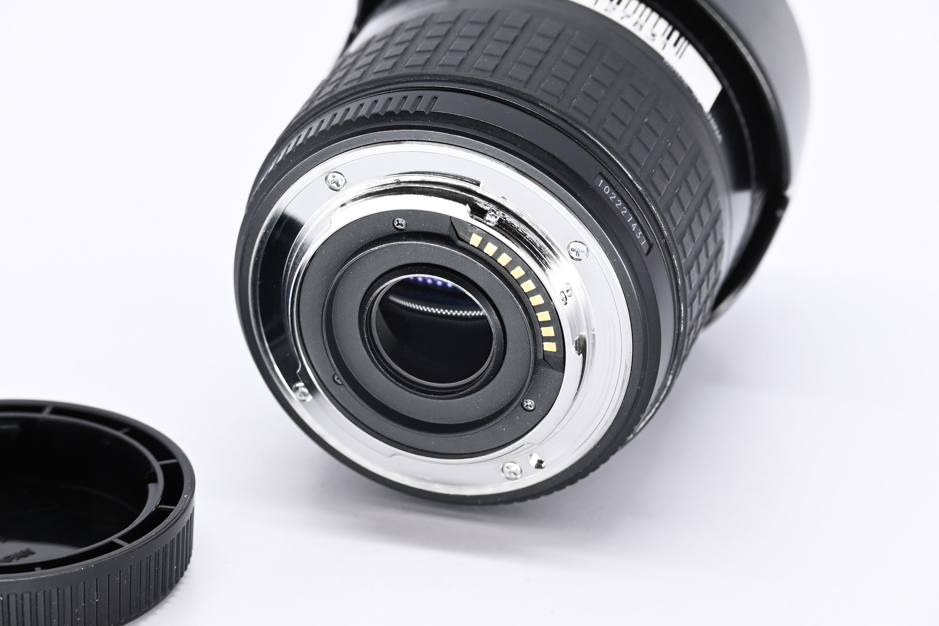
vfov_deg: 9.1
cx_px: 470
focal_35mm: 150
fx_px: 3912
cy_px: 313
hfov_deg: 13.7
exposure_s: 1/160
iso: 500
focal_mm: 100
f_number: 9
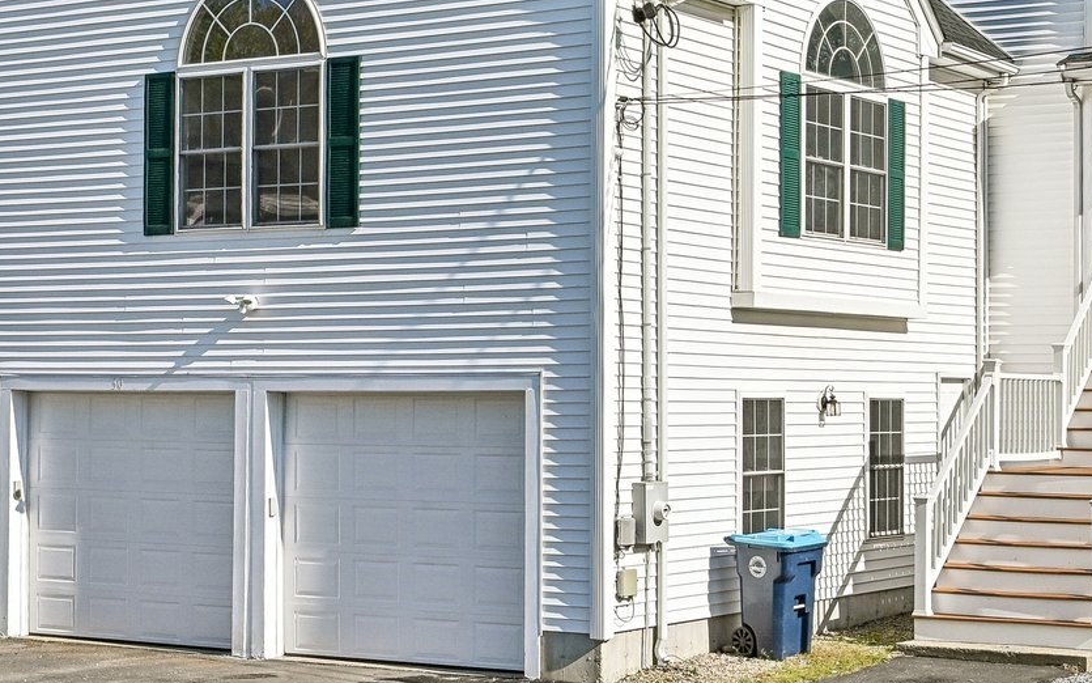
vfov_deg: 18.3
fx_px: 2083
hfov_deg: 29.0
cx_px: 794
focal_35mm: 70
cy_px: 75
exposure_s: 1/2000
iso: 400
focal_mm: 28
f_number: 8
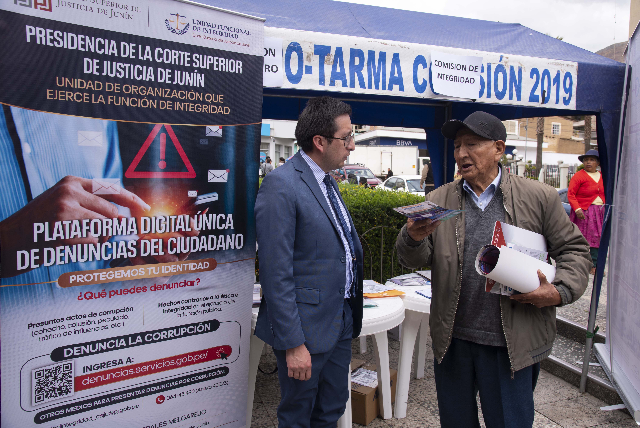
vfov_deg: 43.6
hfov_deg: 61.9
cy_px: 214
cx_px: 320
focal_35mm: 30
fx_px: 534
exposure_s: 1/250
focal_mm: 30
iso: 200
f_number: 8
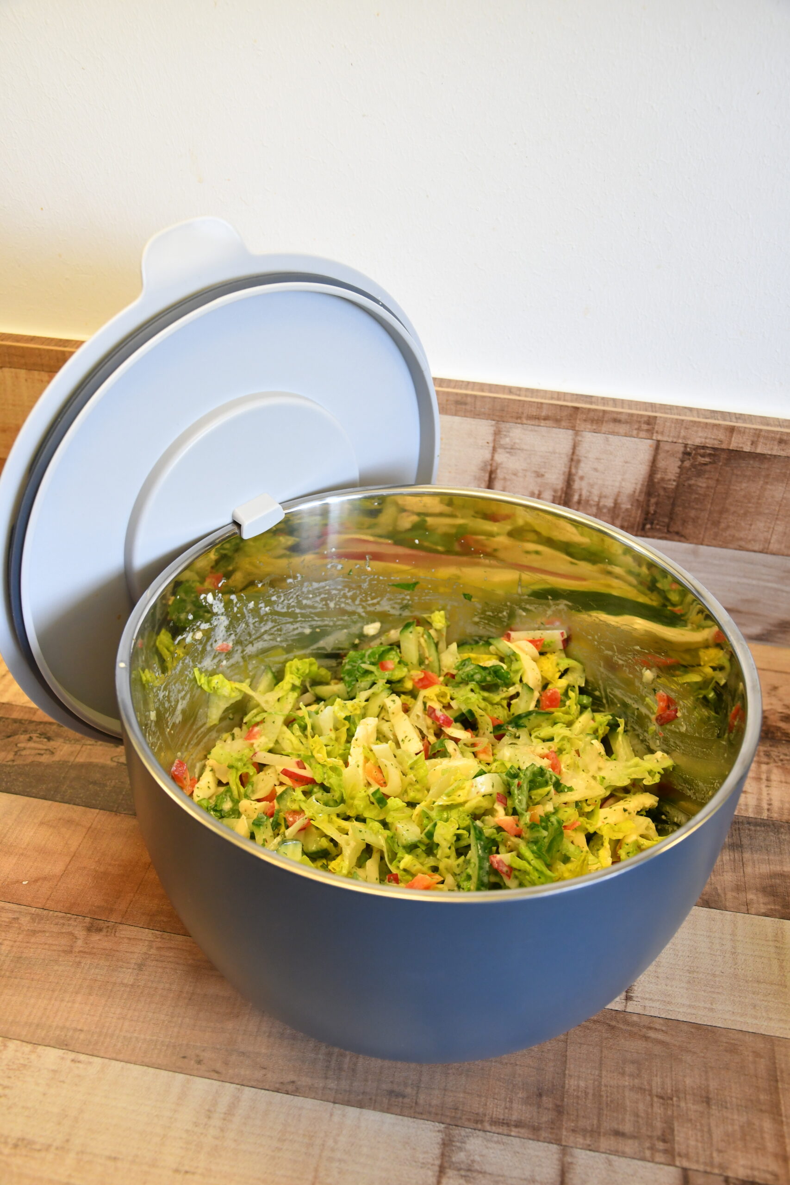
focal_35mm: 33
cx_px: 395
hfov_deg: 40.0
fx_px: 1086
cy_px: 592
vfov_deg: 57.2
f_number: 4
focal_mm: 22
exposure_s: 1/60
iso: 1000
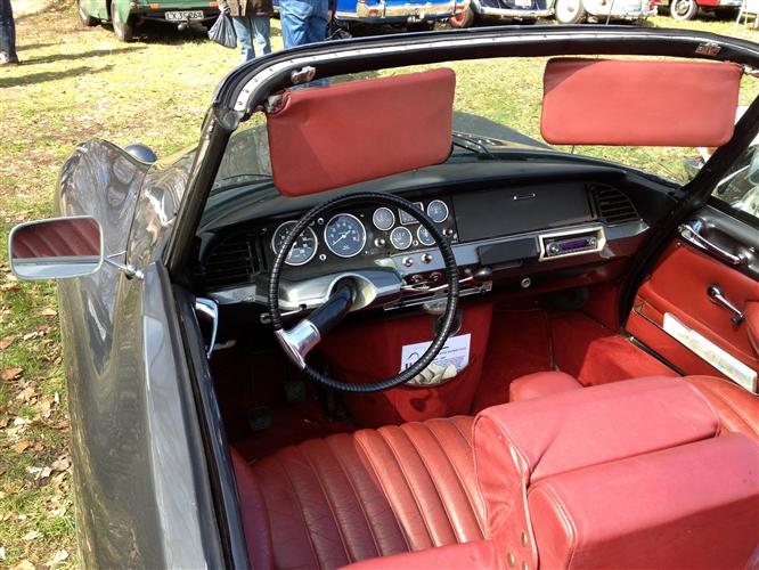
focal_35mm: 35
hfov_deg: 52.6
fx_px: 768
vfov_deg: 40.7
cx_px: 380
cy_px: 285
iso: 50
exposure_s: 1/260
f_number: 2.4
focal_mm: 4.28
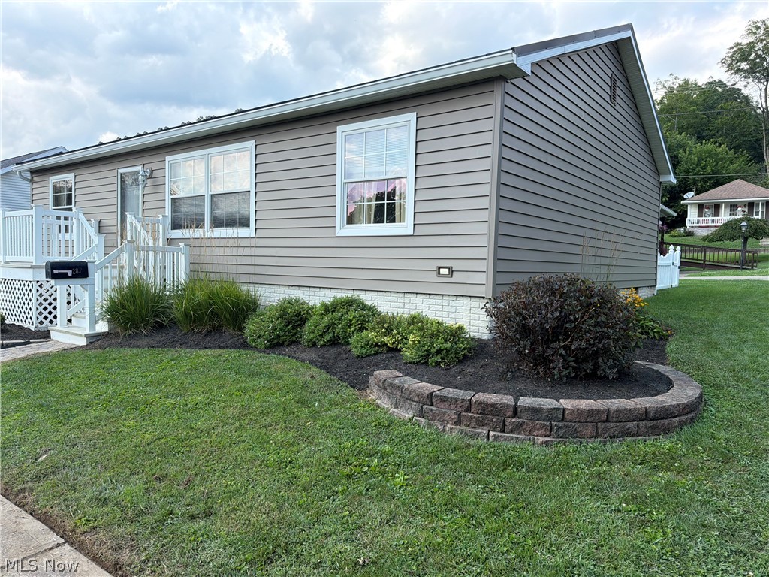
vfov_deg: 56.8
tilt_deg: -3.0
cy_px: 288
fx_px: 533
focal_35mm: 24
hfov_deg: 71.6
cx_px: 384
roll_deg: -0.9
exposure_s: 1/2169
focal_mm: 6.76
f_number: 1.78
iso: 100
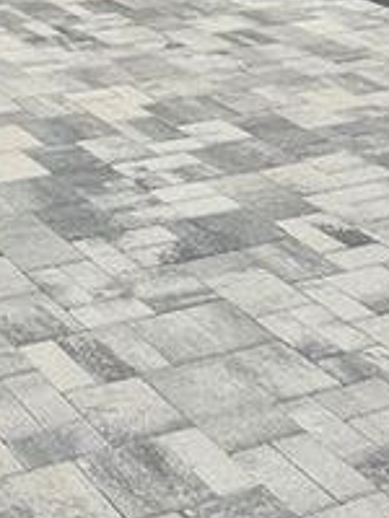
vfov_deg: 21.0
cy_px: -242
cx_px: -171
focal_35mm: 80
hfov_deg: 16.9
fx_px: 1199
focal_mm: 6.86
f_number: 1.78
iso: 80
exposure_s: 1/15625
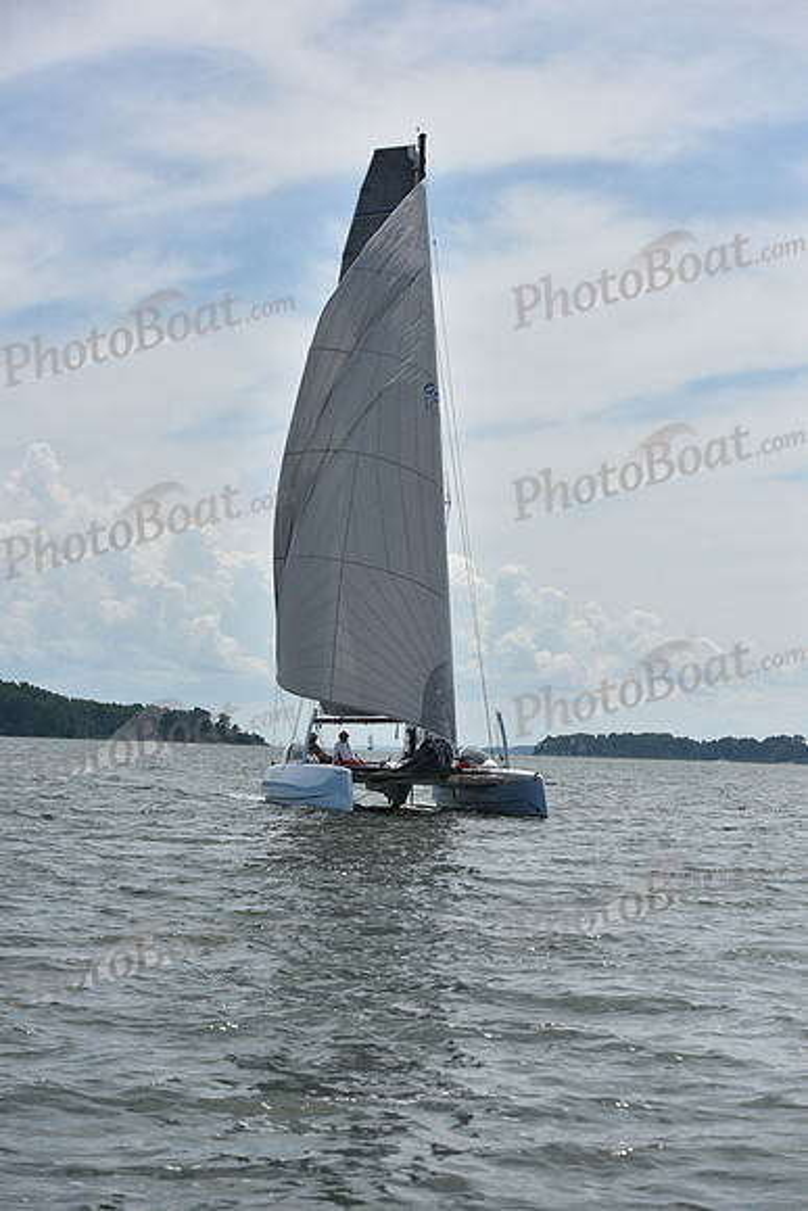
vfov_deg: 28.8
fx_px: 2355
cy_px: 606
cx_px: 404
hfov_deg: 19.5
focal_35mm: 70
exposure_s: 1/3200
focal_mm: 70
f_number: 6.3
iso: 320
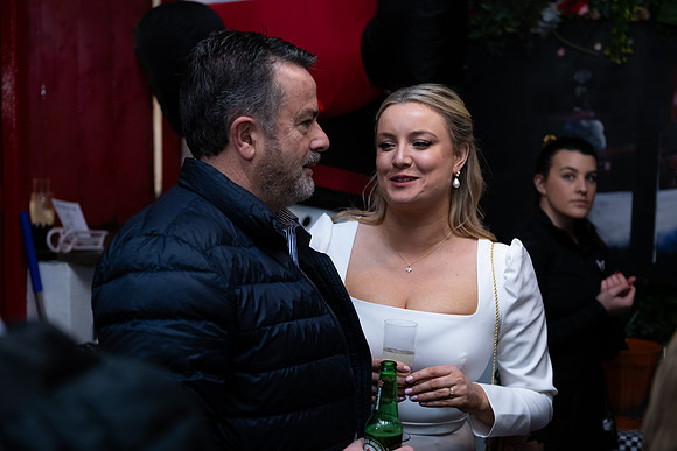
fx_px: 1091
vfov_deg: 23.4
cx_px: 338
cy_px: 226
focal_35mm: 58
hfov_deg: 34.5
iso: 640
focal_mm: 58
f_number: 3.5
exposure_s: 1/160
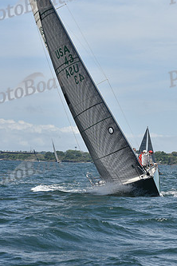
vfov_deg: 16.6
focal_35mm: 122
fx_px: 900
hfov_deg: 11.2
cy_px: 37
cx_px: 127
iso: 250
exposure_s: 1/1250
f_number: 8
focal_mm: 70
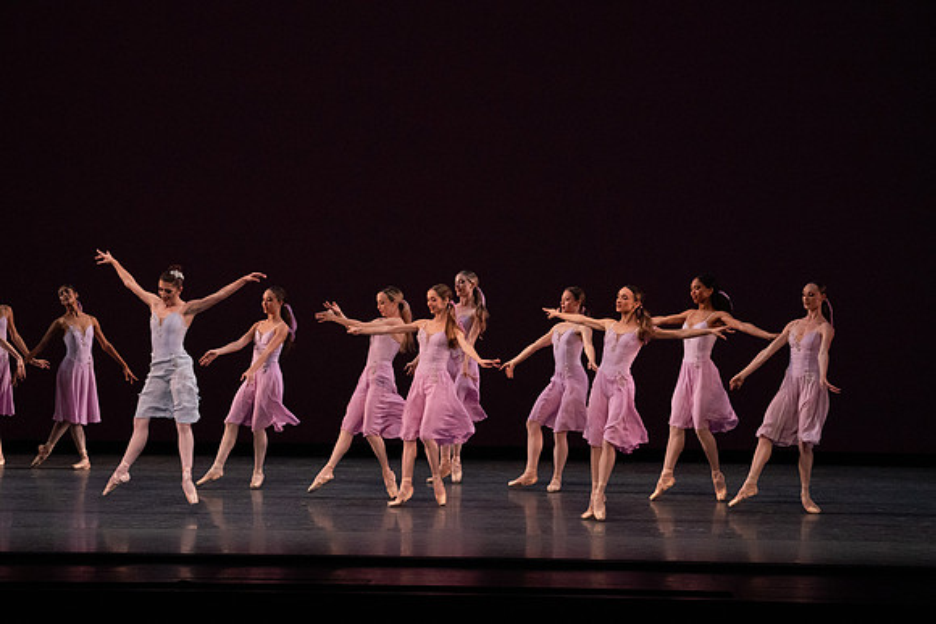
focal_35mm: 133
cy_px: 312
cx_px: 468
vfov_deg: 10.3
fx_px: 3459
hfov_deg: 15.4
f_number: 13
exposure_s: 1/400
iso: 12800
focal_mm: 133
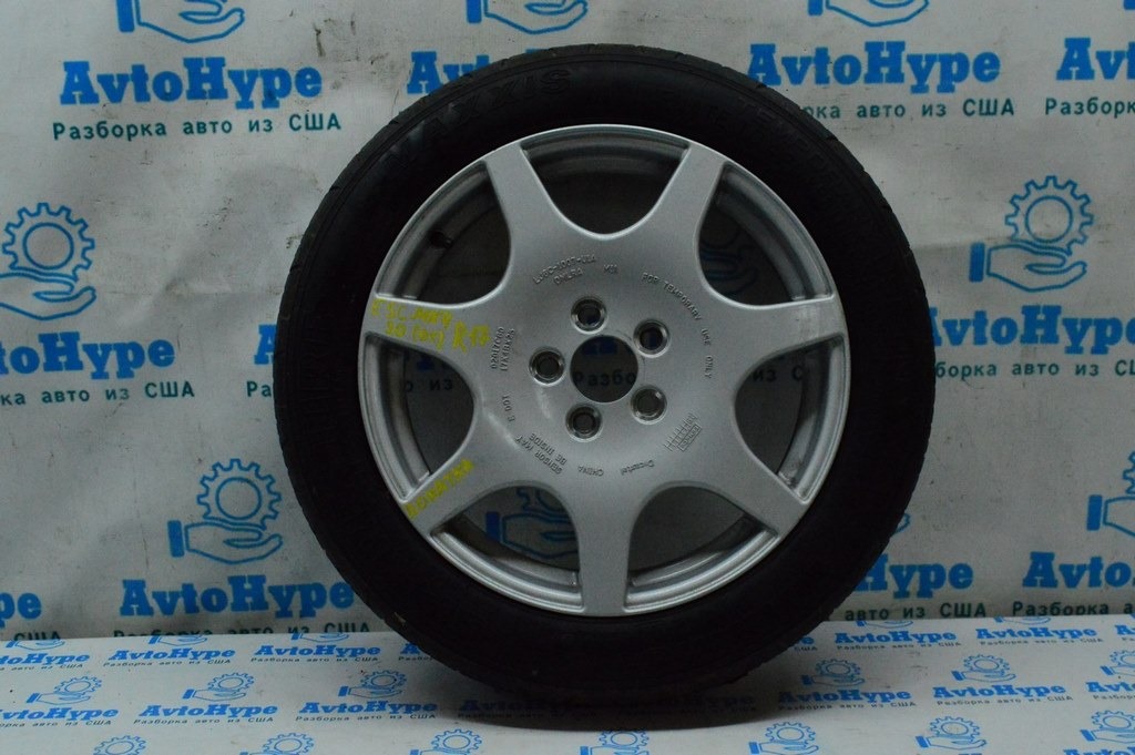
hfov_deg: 46.4
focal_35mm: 42
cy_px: 378
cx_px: 568
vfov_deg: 31.8
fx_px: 1323
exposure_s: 1/320
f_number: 11
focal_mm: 28
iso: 6400
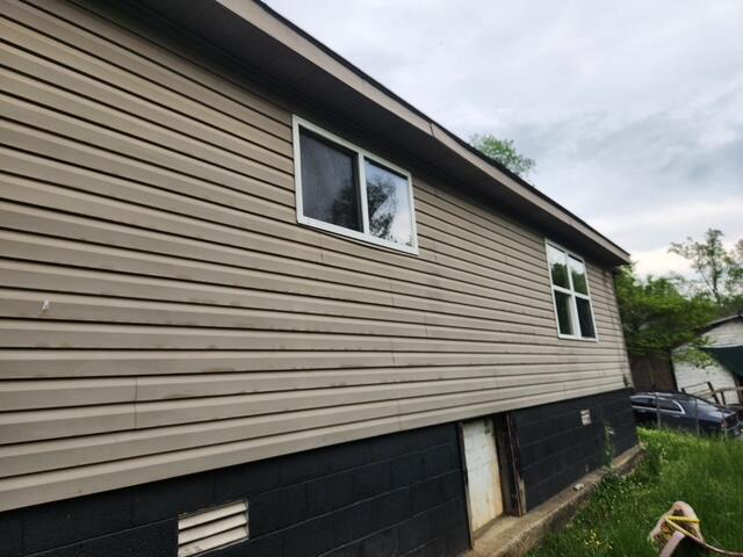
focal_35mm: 23
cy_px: 278
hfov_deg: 73.9
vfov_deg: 58.9
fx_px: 494
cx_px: 372
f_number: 1.8
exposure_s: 1/476
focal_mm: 5.4
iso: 20
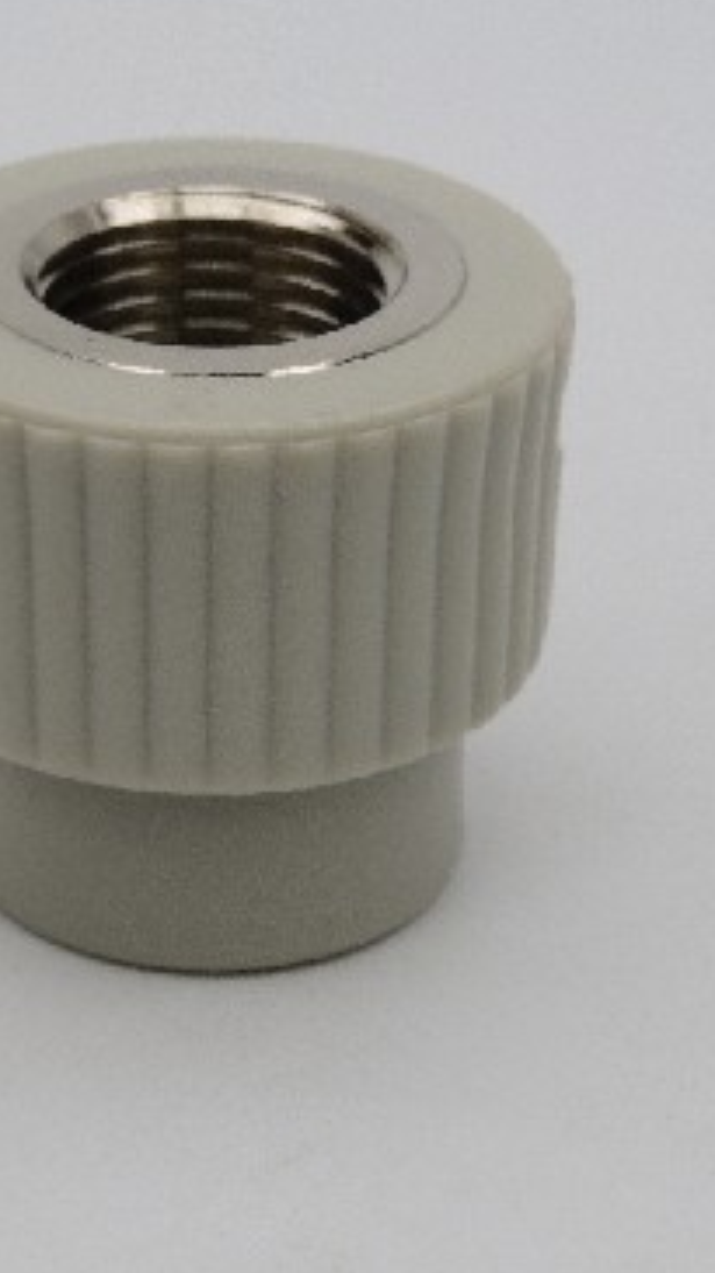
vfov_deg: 17.0
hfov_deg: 9.6
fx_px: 4252
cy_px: 506
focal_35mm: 126
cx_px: 220
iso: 100
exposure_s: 1/400
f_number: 8
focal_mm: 14.1
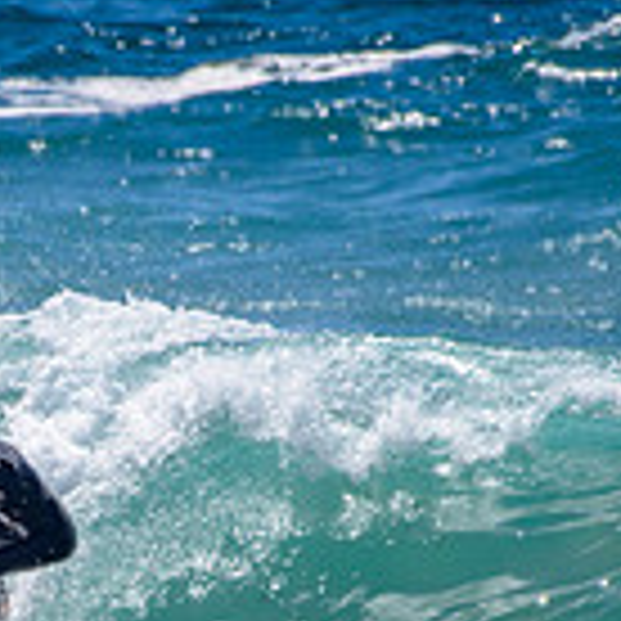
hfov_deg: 0.8
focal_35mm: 2191
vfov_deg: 0.8
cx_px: -53
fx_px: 44469
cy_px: 654
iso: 90
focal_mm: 500
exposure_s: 1/2000
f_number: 5.6
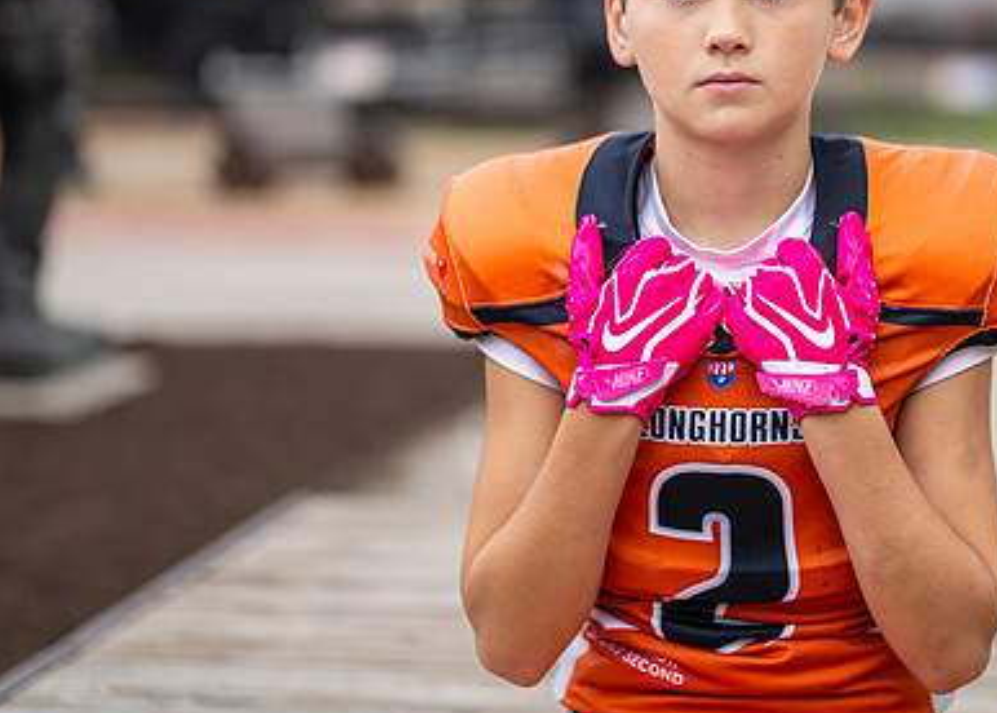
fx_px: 2691
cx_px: 773
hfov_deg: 20.8
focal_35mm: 95
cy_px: 217
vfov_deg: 15.1
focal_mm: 50
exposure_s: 1/1000
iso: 320
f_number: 1.2
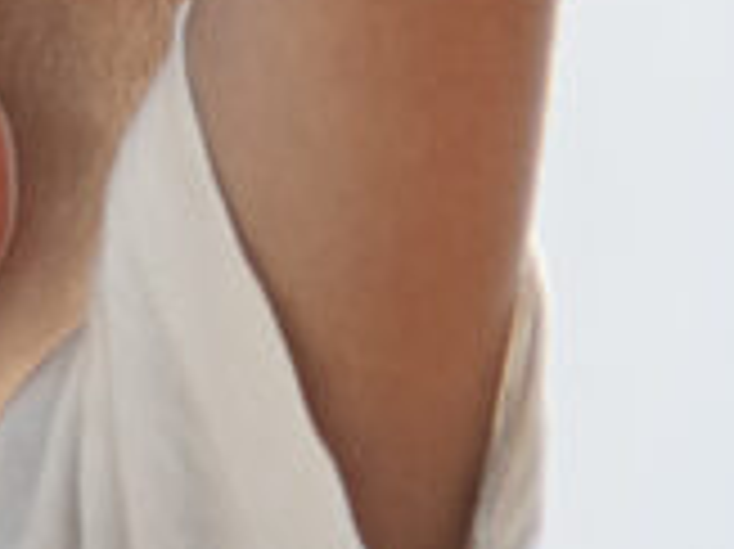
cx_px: -428
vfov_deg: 3.3
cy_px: -475
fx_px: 9620
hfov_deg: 4.3
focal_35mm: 454
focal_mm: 50
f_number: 2
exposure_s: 1/1600
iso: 80
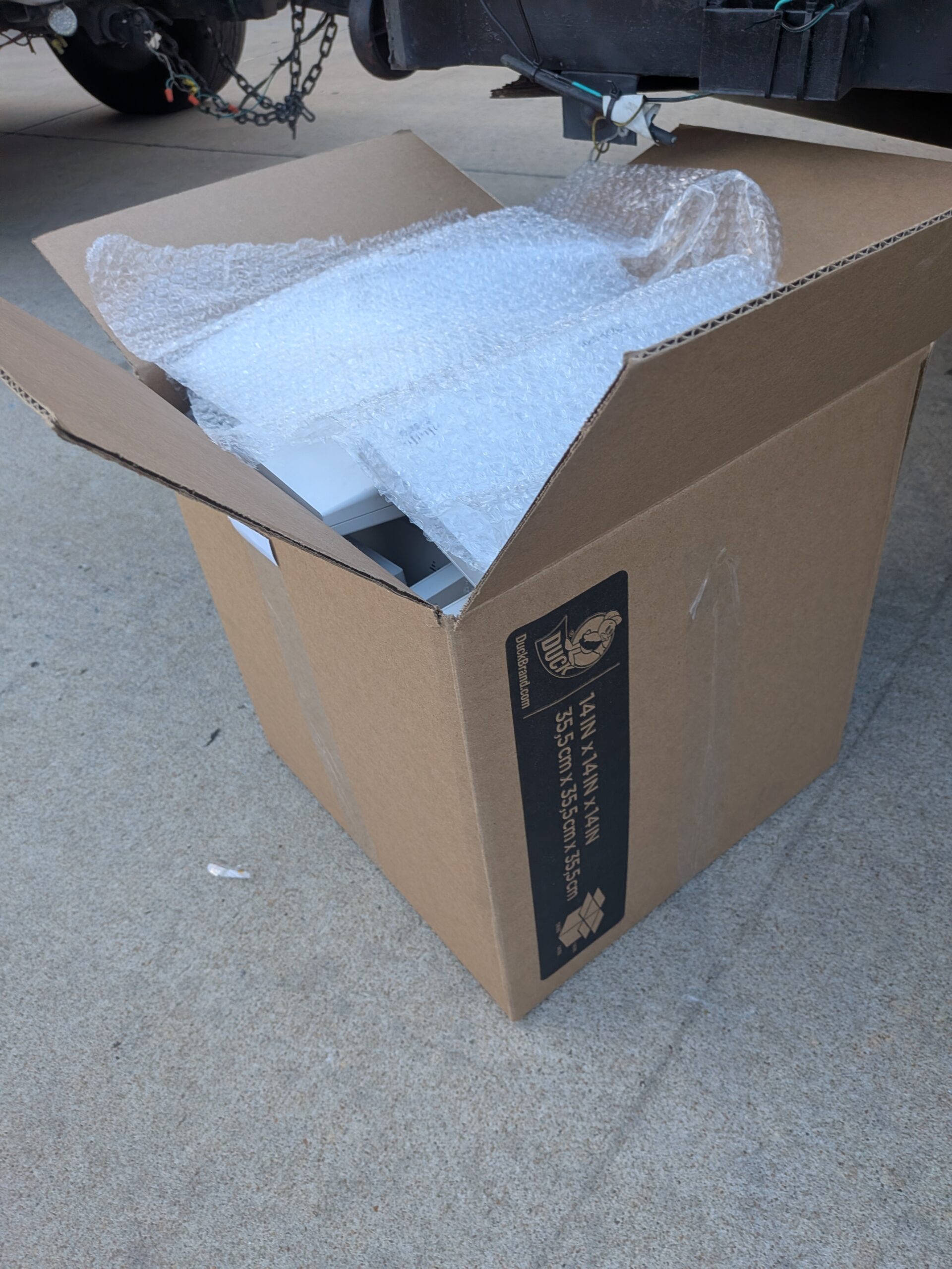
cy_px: 634
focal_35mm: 24
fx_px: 880
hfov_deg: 56.8
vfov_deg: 71.6
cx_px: 476
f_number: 1.7
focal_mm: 4.53
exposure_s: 1/120
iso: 47
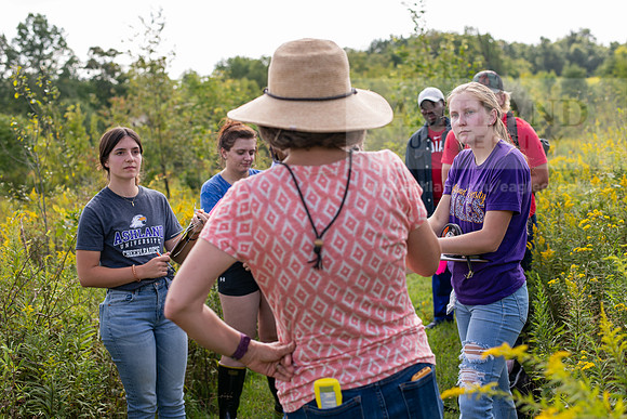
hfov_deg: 39.6
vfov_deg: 27.0
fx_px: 871
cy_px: 210
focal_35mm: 50
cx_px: 314
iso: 100
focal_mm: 50
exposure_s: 1/320
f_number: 3.5
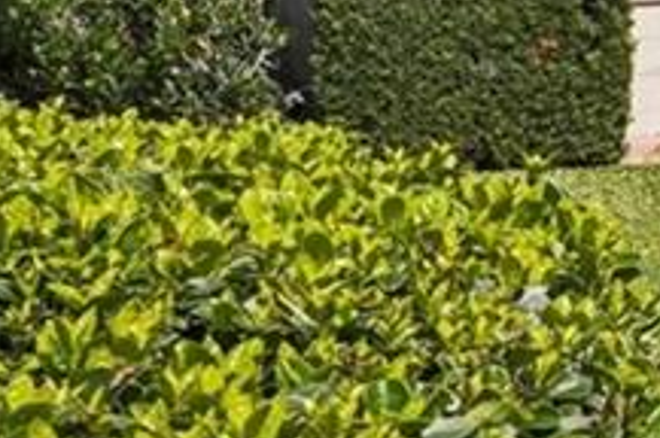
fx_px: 2837
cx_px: 2226
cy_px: -252
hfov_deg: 9.2
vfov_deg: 8.6
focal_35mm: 155
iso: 100
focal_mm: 21
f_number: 20
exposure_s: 1/50
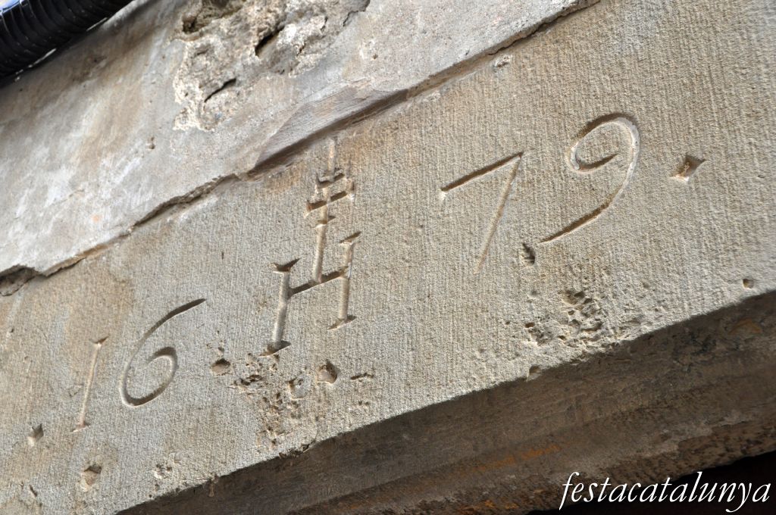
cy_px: 258
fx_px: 1130
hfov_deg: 37.9
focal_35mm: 52
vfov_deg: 25.7
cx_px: 388
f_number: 8
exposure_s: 1/250
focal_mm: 35
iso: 1000
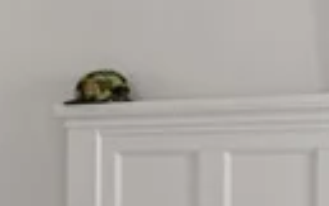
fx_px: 1086
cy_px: 207
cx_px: -112
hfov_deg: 16.2
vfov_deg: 10.8
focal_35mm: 121
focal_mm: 10
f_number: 8
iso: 400
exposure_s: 1/8
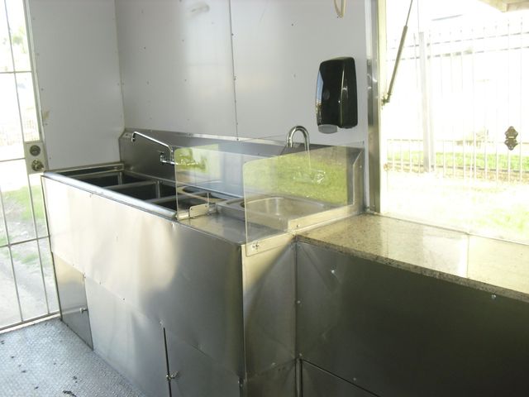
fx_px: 550
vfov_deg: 39.7
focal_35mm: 36
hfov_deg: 51.4
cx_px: 264
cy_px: 198
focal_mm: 6.3
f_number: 3.1
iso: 200
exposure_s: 1/100
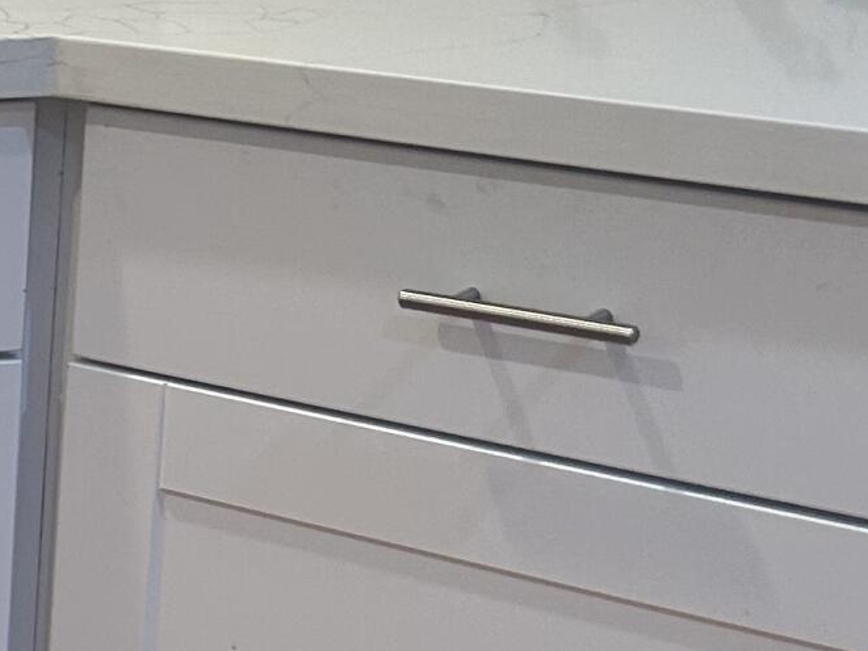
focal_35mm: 118
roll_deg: +2.5
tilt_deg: -17.1
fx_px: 2959
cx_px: -806
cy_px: 421
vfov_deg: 12.5
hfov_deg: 14.3
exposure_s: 1/60
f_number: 1.5
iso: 100
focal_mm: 5.7
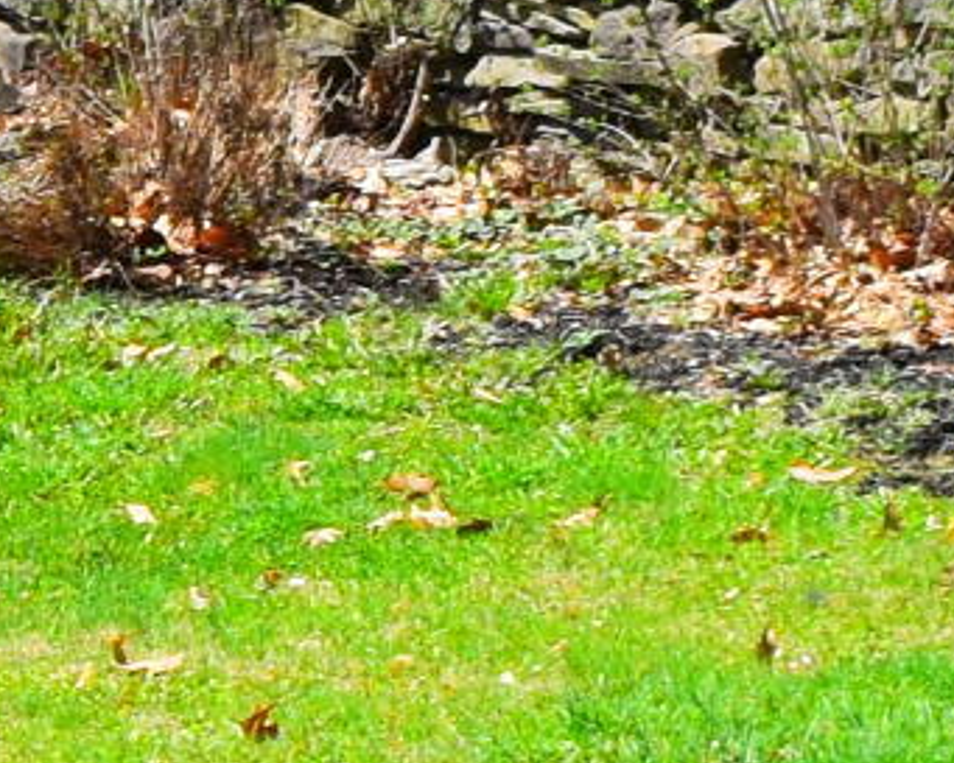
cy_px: 808
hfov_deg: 5.5
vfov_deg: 4.6
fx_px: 9437
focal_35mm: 334
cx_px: -1838
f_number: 9
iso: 200
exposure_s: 1/320
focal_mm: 27
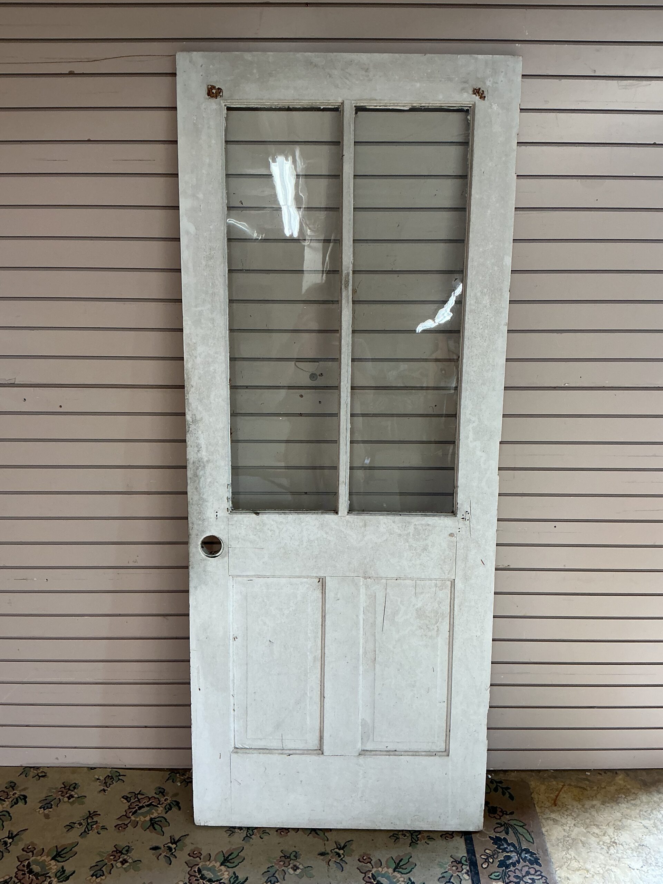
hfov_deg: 48.2
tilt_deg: -16.2
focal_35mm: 29
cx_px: 332
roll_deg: +0.1
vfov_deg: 61.7
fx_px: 741
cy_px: 442
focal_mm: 3
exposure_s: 1/60
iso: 64
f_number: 1.8
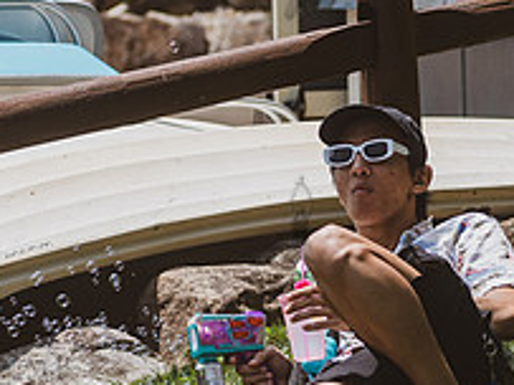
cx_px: 453
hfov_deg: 3.5
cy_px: 209
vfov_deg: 2.6
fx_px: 8325
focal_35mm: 561
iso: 200
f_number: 4
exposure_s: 1/2000
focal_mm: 155
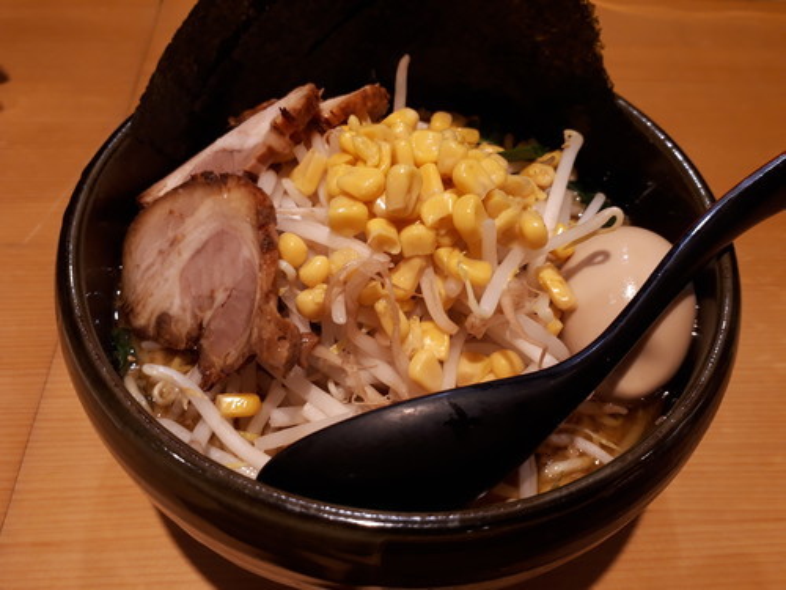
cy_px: 295
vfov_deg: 51.4
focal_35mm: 27
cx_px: 393
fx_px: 613
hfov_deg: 65.3
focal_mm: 3.6
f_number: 1.9
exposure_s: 1/33
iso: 80
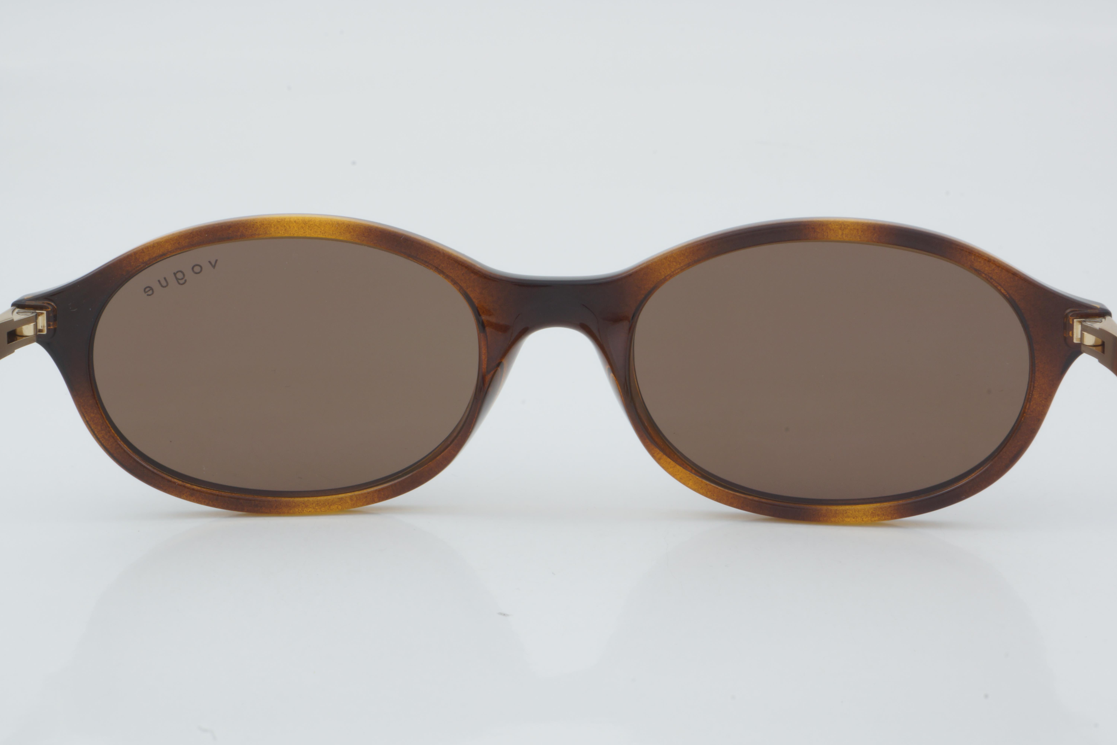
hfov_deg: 24.6
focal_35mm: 82
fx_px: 2560
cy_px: 372
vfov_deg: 16.6
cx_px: 558
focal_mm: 55
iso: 100
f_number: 32
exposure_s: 1/3
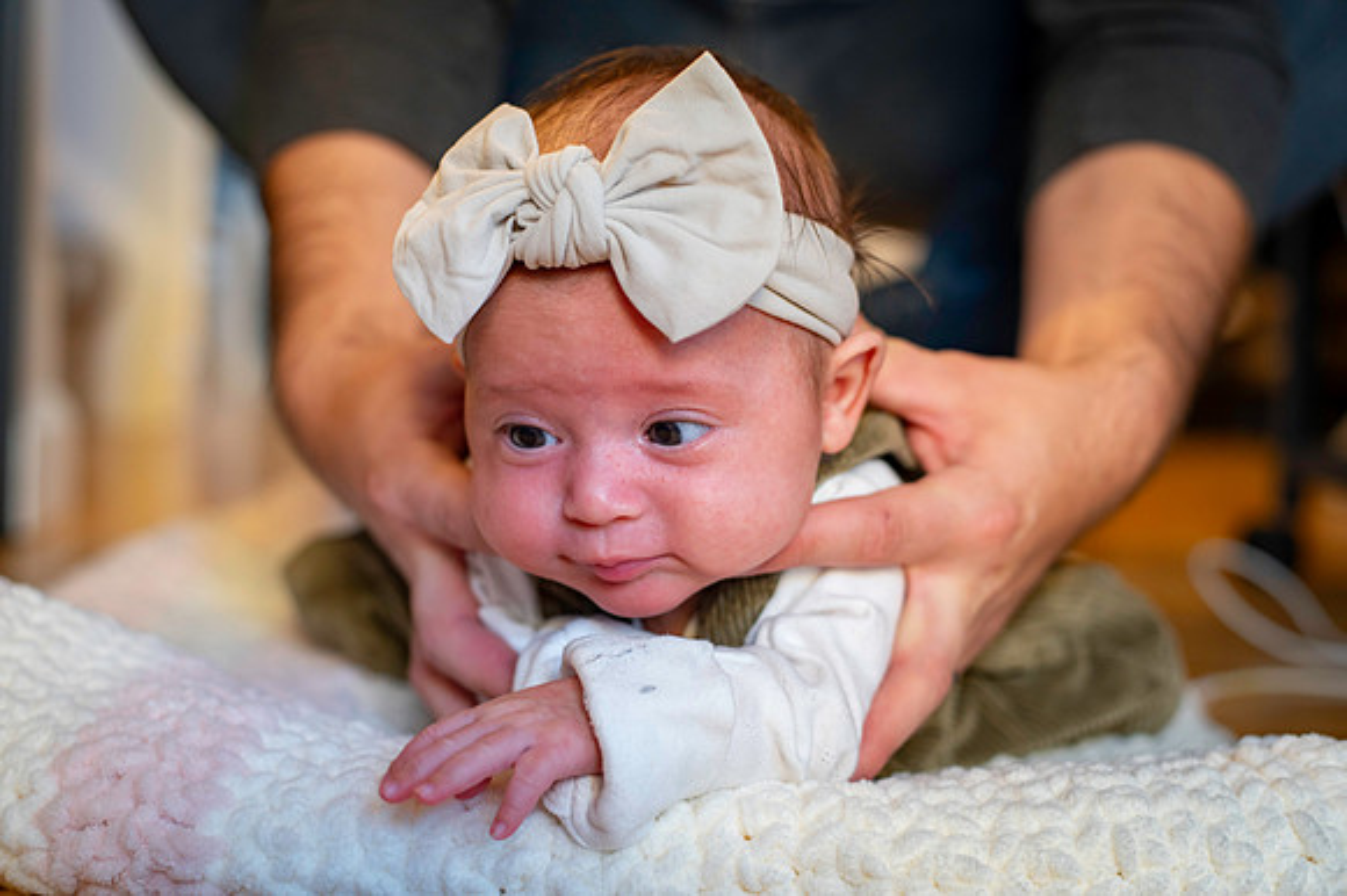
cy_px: 448
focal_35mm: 50
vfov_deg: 27.0
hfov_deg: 39.6
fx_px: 1870
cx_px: 674
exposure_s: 1/60
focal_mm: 50
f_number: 3.2
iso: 1000
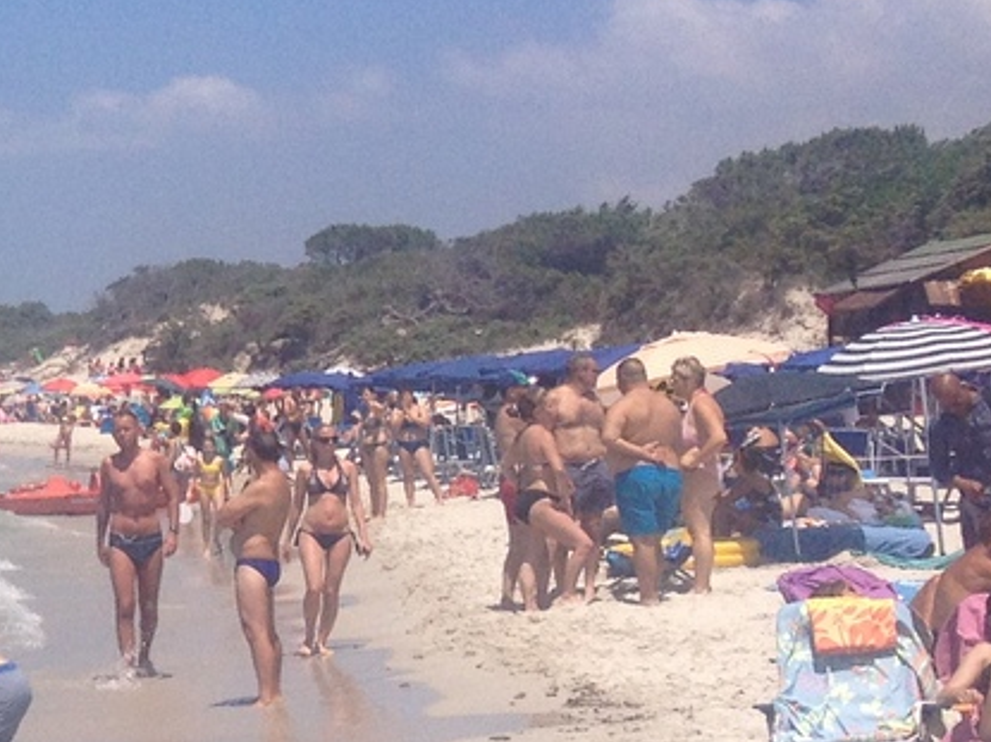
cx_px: -793
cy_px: 293
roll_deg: -0.5
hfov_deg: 13.2
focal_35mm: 135
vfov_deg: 11.0
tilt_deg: -1.3
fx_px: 3864
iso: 50
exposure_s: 1/2907
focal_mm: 4.28
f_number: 2.4
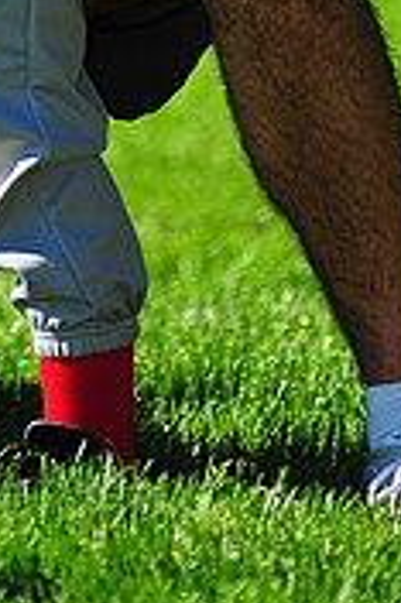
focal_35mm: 594
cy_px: -367
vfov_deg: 3.5
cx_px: -99
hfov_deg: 2.3
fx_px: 9944
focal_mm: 180
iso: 200
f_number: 4
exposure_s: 1/1600
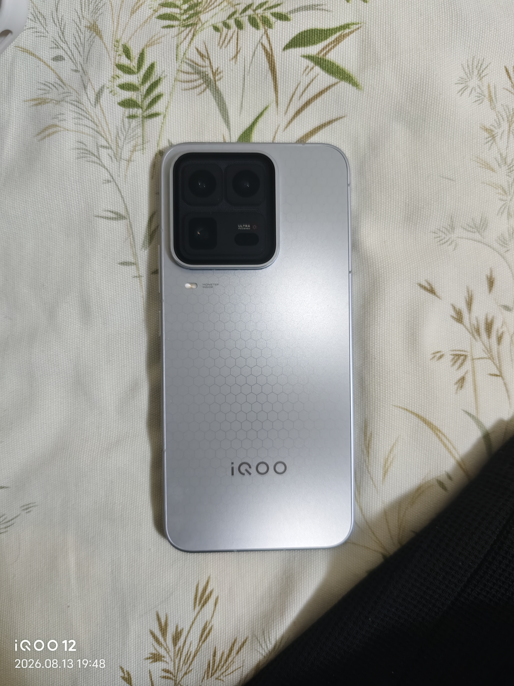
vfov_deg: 73.9
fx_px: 455
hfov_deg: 58.9
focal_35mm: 23
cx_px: 257
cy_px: 343
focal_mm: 6.45
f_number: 1.68
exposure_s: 1/50
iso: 474
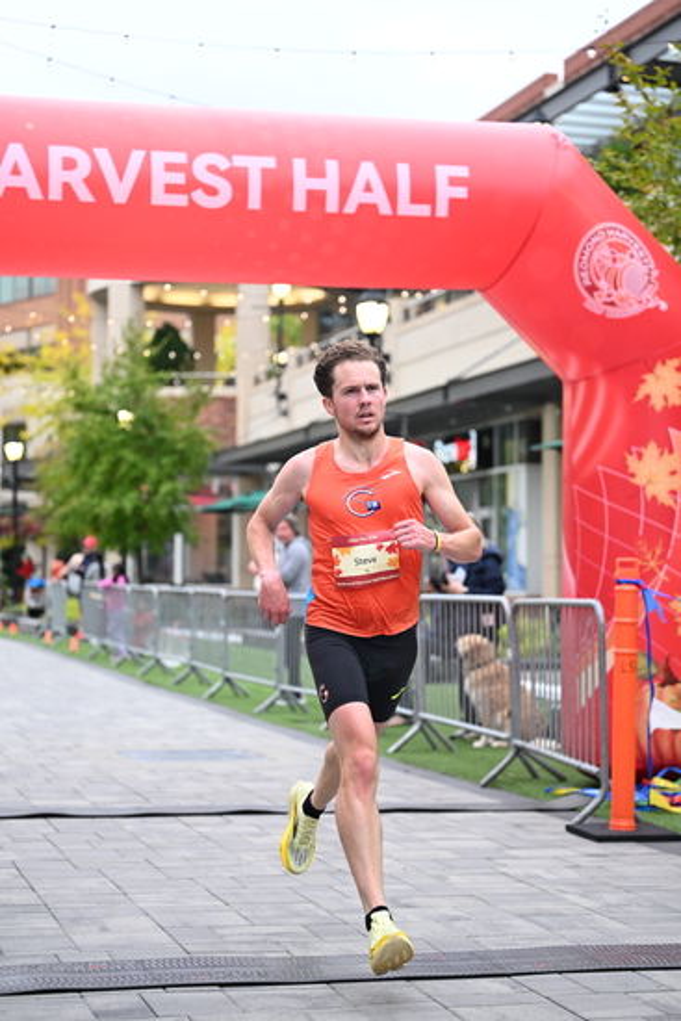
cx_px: 340
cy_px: 510
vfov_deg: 28.8
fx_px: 1985
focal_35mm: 70
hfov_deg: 19.5
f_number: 2.8
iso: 1600
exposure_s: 1/800
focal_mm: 70
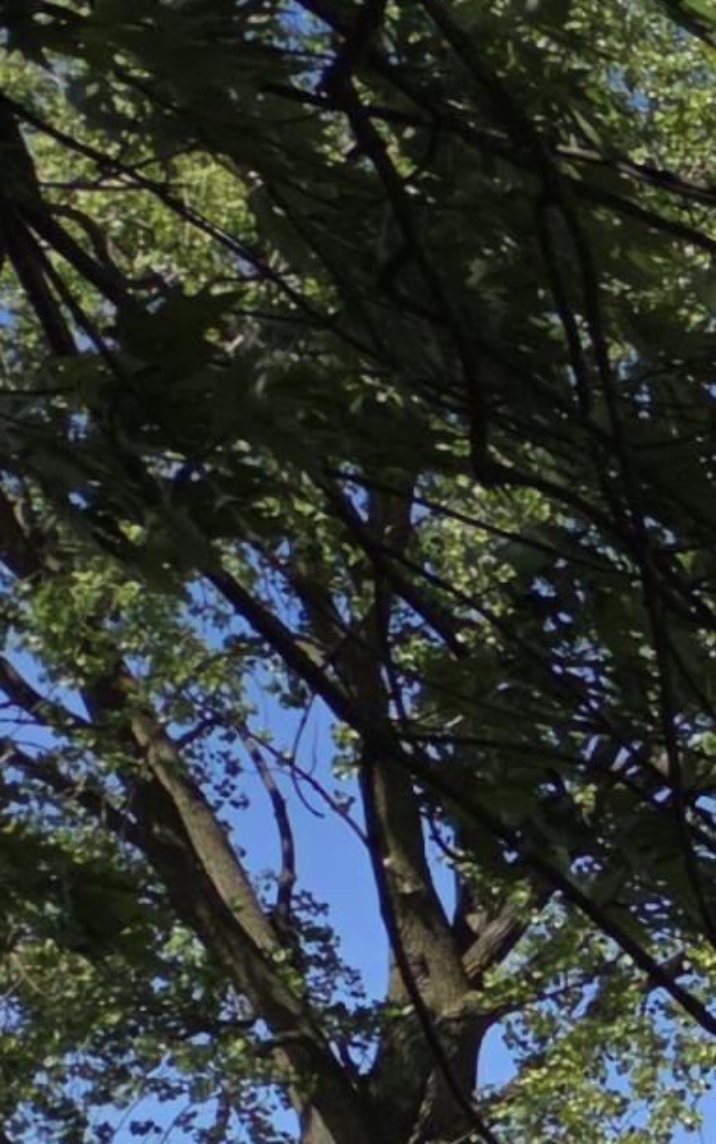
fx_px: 3744
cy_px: 1214
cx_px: 2815
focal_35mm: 120
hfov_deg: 7.7
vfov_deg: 16.9
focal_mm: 5.4
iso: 25
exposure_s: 1/2314
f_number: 1.8
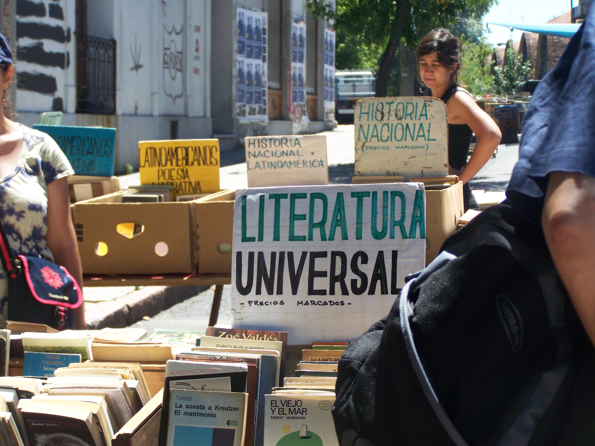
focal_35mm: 83
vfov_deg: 17.8
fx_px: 1427
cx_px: 298
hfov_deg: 23.6
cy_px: 223
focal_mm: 13.7
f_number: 3.2
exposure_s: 1/320
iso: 64
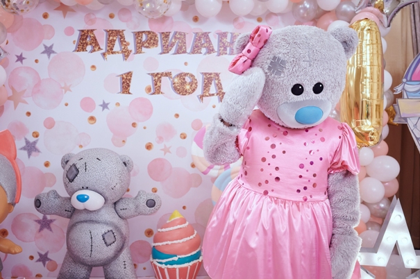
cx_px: 210
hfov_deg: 54.5
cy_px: 140
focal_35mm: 35
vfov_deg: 37.8
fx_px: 408
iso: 1600
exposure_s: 1/100
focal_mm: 35
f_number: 3.5
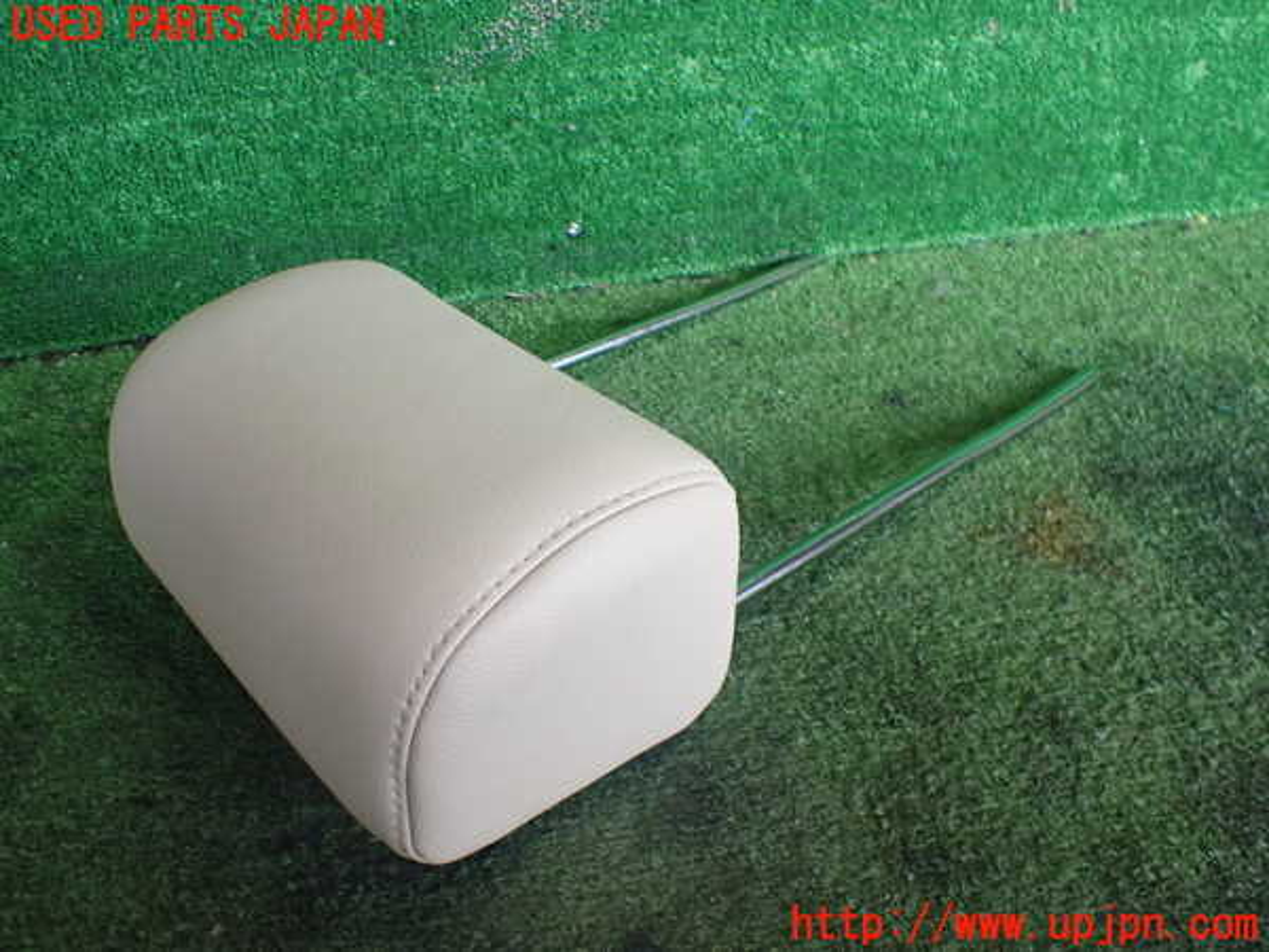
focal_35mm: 30
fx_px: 1100
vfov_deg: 46.8
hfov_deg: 60.0
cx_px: 634
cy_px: 476
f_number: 2.3
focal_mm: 5.4
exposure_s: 1/125
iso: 400
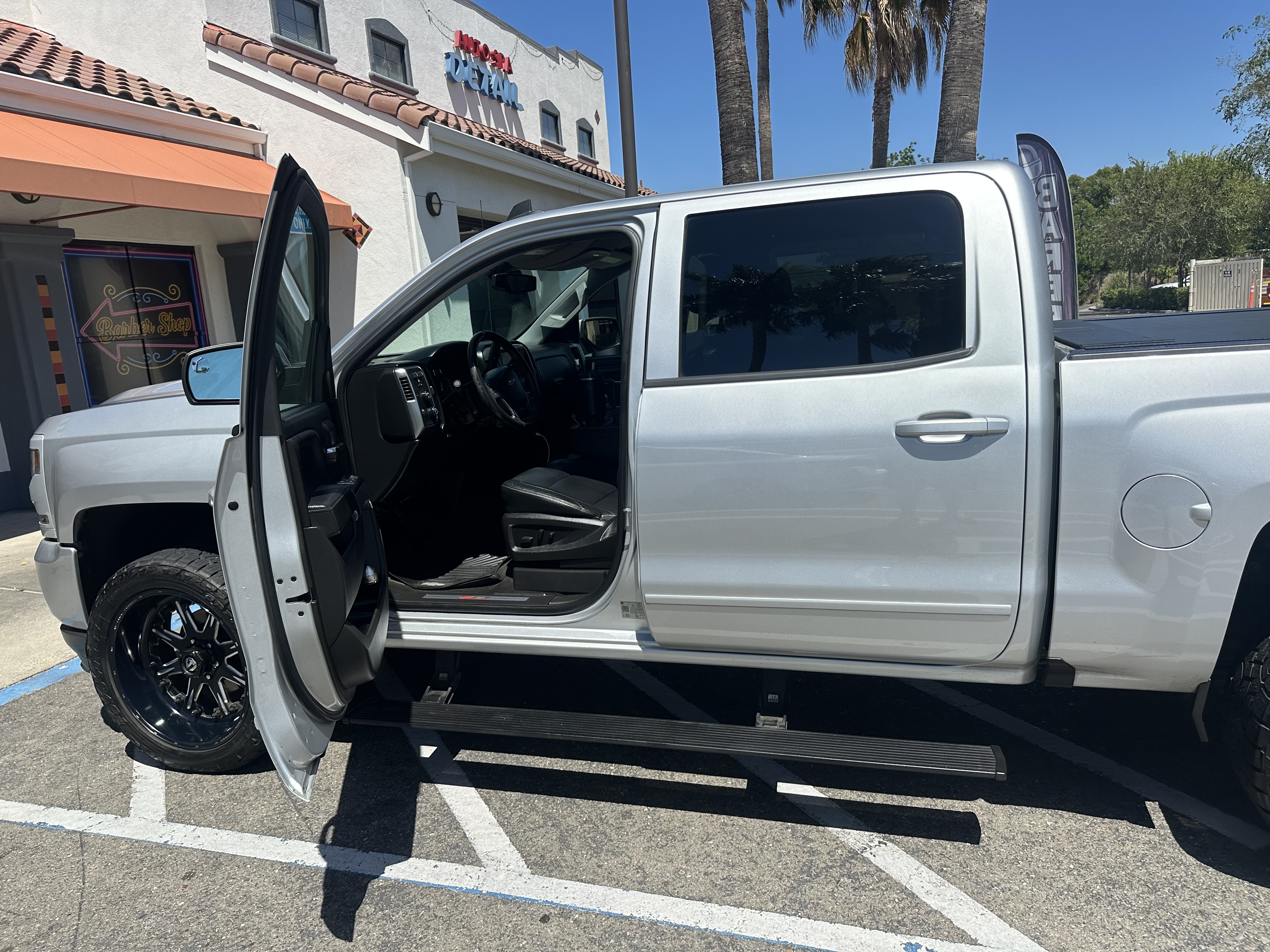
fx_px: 881
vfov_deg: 56.8
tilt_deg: -9.8
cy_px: 476
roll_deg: +4.4
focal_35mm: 24
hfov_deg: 71.6
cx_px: 635
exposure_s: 1/4762
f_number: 1.78
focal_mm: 6.86
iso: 80
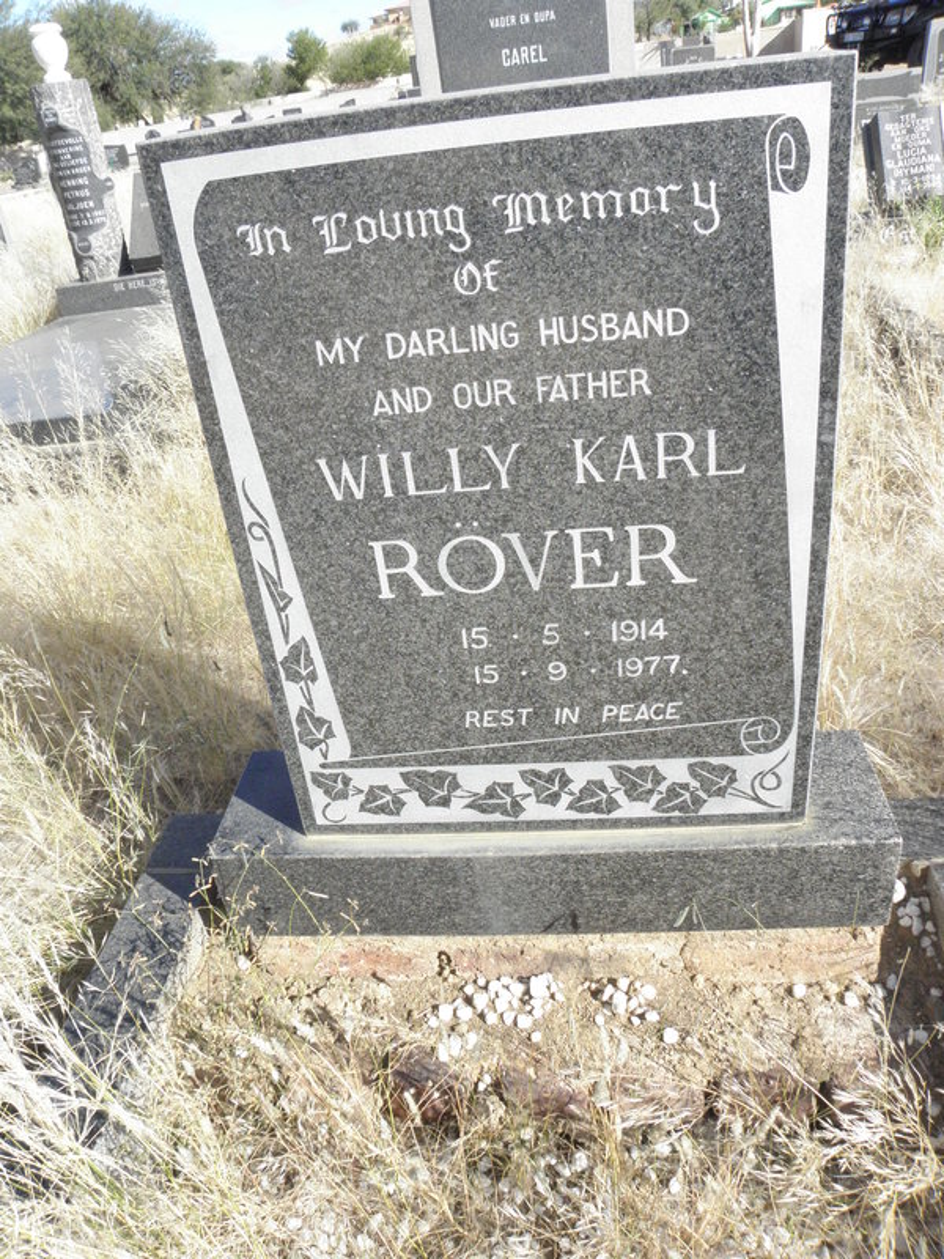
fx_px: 945
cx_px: 472
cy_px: 630
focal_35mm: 26
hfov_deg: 53.1
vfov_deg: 67.3
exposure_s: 1/400
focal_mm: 4.6
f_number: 6.3
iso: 200
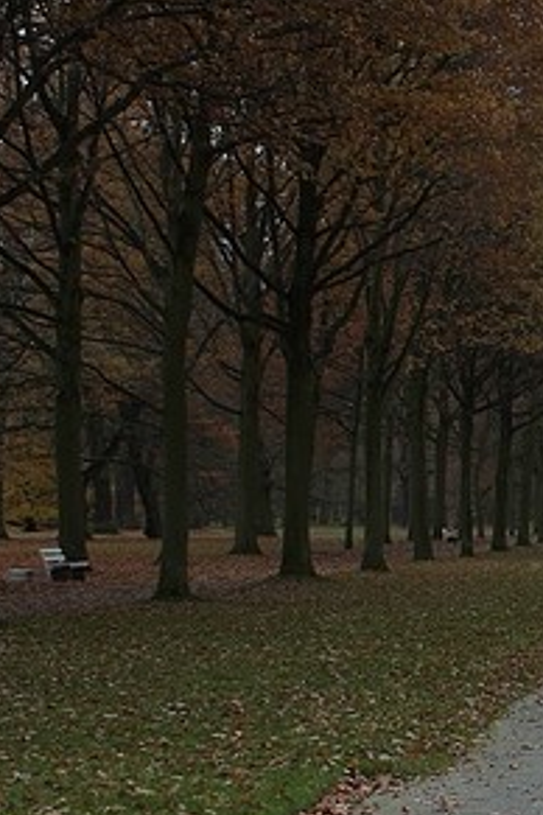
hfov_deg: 10.3
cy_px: 496
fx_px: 2941
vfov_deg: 15.8
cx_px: 770
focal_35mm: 130
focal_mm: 28
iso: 100
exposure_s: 1/125
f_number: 5.6
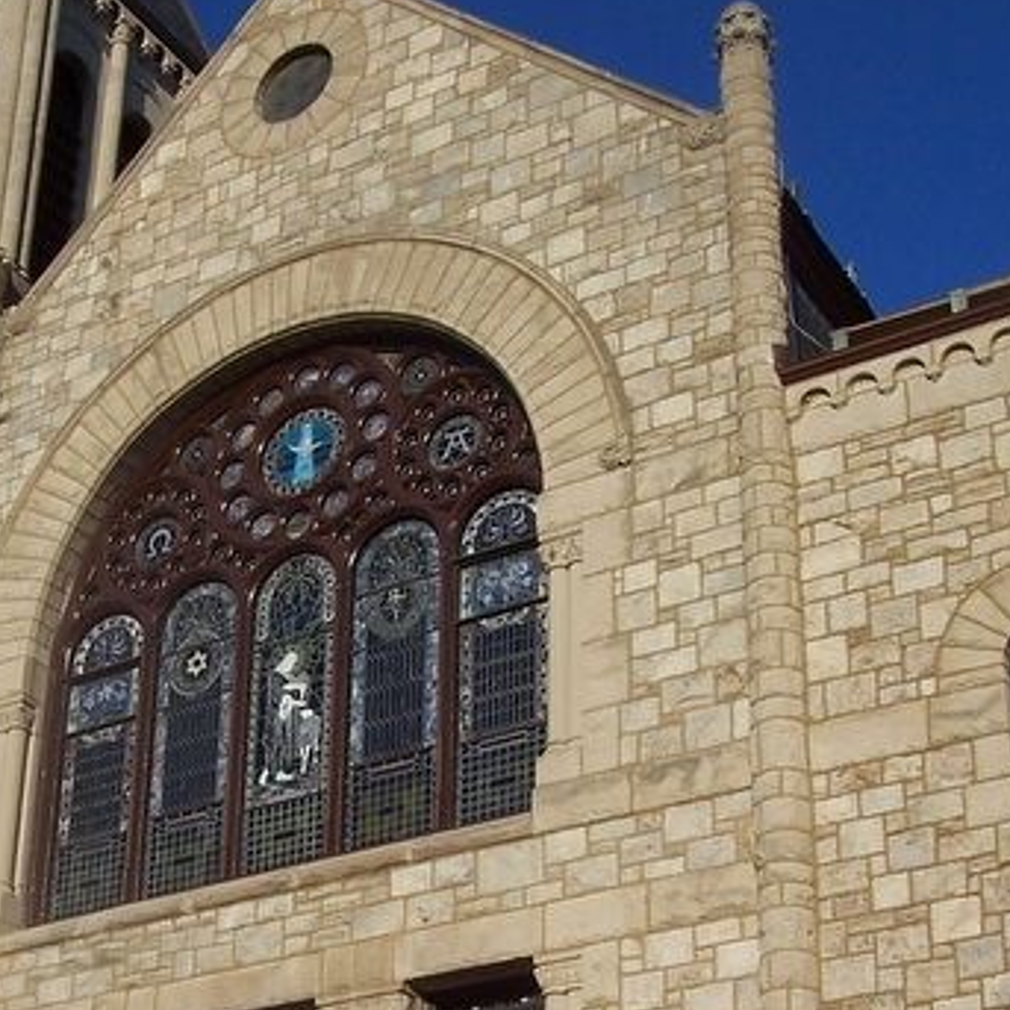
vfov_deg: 24.0
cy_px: 901
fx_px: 2311
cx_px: 306
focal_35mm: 70
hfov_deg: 24.5
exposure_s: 1/750
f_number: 5.6
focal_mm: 5.6
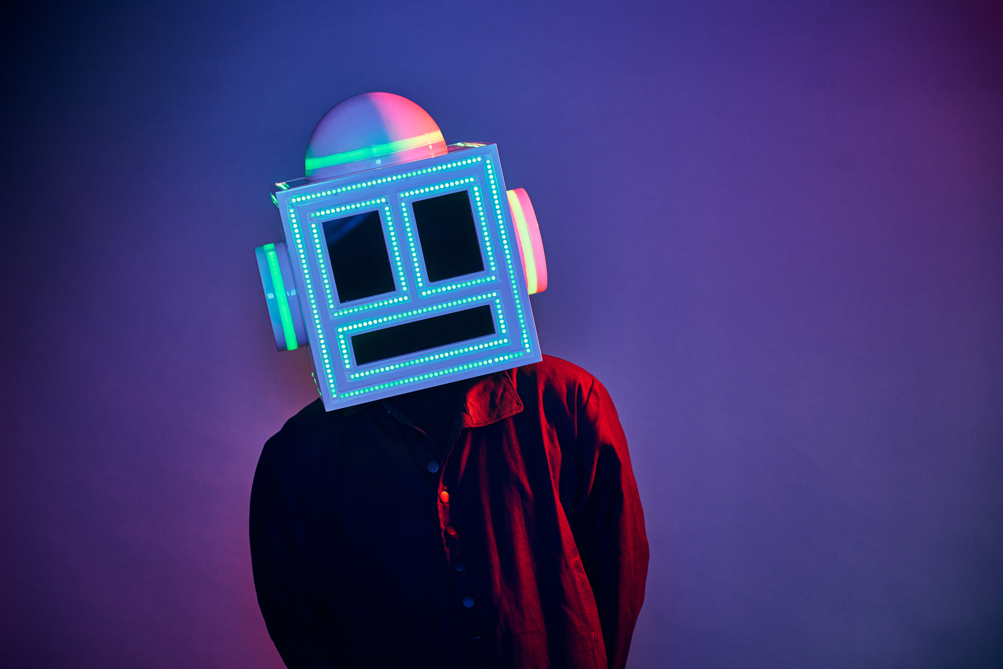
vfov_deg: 19.5
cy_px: 334
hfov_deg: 28.8
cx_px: 502
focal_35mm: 70
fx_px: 1950
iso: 800
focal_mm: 70
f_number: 3.2
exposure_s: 1/200
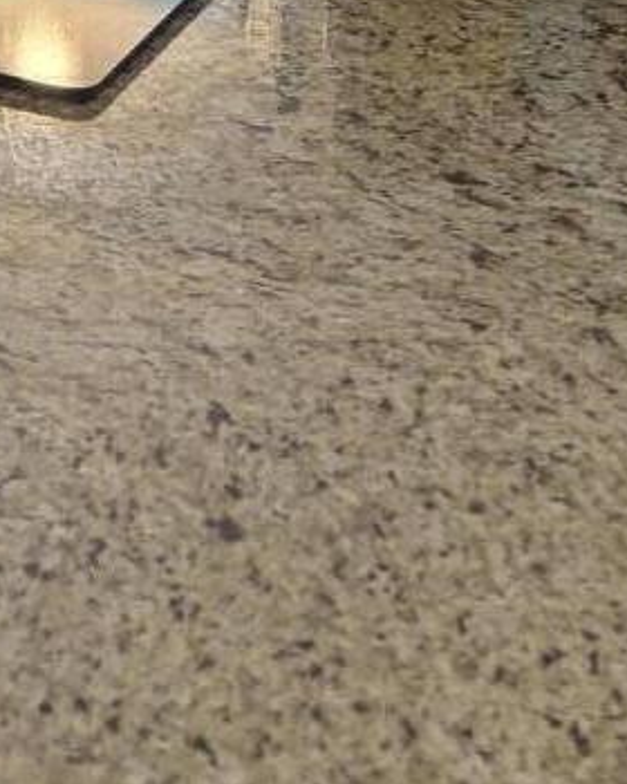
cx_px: -103
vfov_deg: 11.5
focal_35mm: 145
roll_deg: -2.2
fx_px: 3363
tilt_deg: -6.7
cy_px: -945
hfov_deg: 10.5
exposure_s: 1/60
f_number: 1.6
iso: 100
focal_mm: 5.96
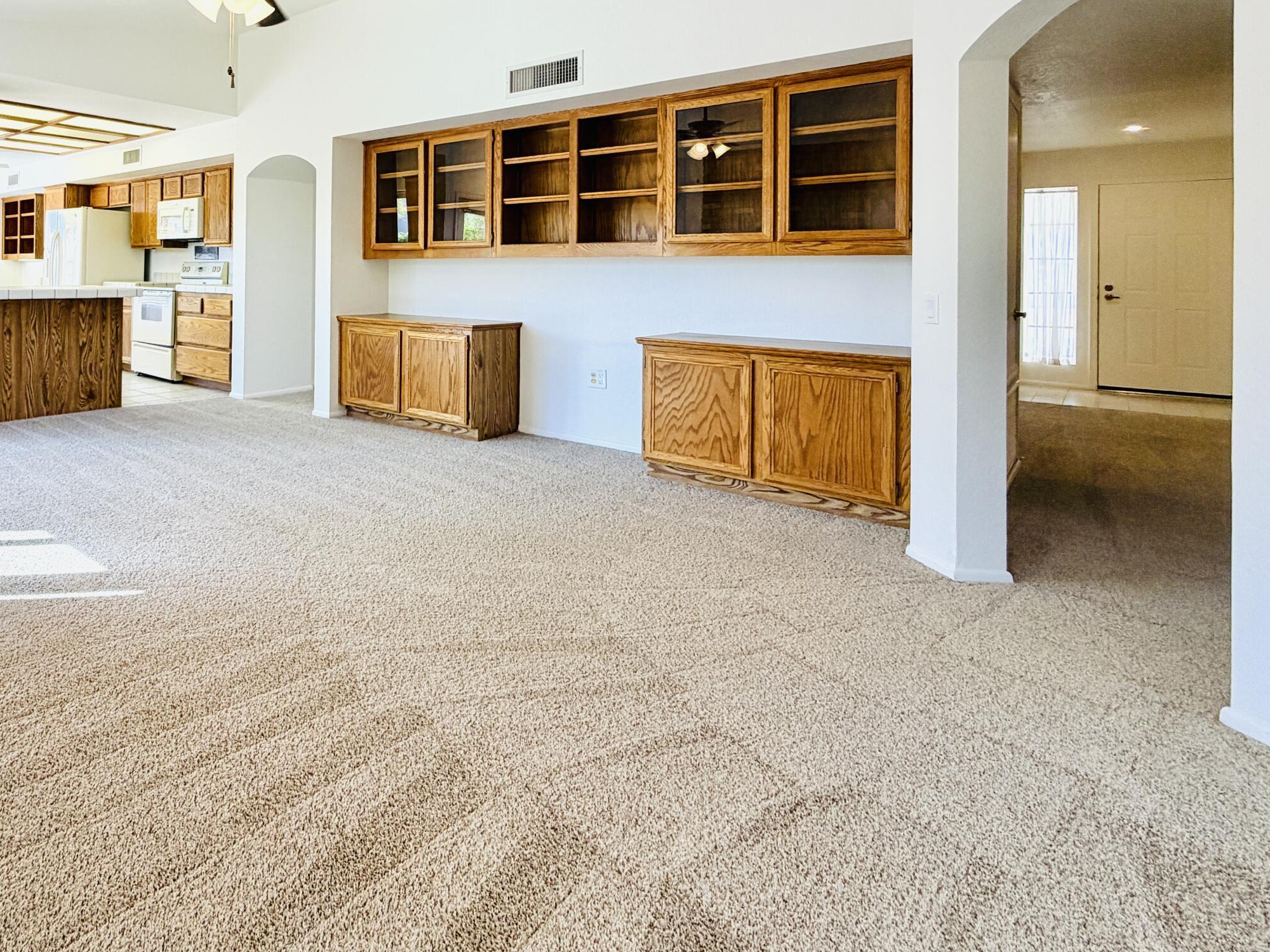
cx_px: 335
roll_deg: -1.2
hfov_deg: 74.0
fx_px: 770
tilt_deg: +0.4
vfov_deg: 60.7
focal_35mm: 21
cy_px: 264
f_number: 2.2
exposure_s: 1/120
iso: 64
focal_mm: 2.22
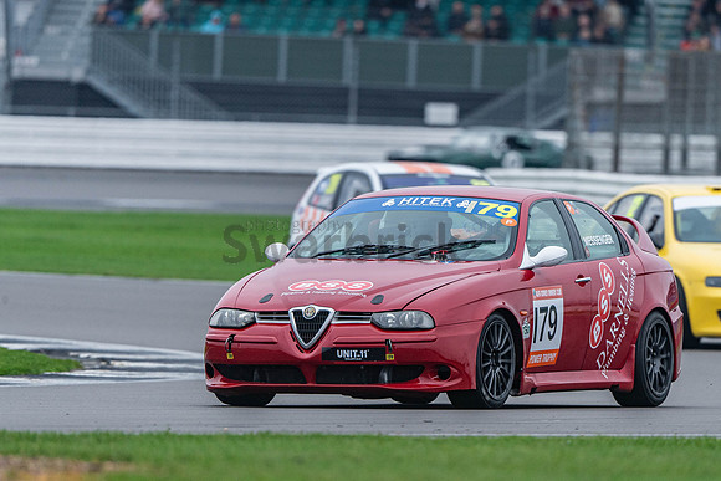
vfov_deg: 2.2
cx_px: 461
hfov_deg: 3.2
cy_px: 298
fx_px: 12810
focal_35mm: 640
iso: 900
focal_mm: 500
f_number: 5.6
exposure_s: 1/640
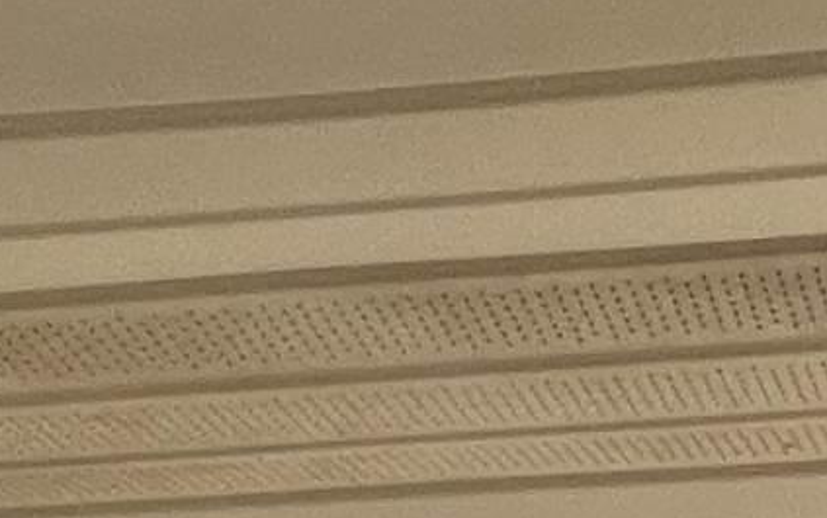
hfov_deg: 19.4
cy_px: 1886
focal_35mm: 100
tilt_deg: -11.3
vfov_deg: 8.7
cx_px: 1019
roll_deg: +2.0
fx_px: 2255
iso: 32
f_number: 1.8
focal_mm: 1.57
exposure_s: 1/1096
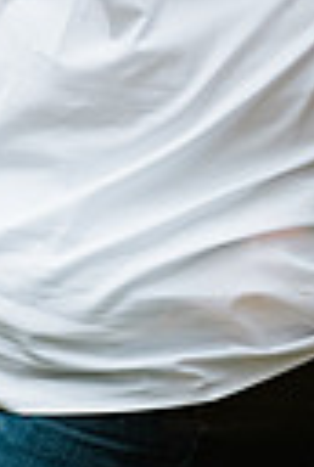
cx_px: 234
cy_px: -296
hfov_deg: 4.6
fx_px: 3878
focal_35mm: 298
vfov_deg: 6.8
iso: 800
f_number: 2.8
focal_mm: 85
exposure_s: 1/320
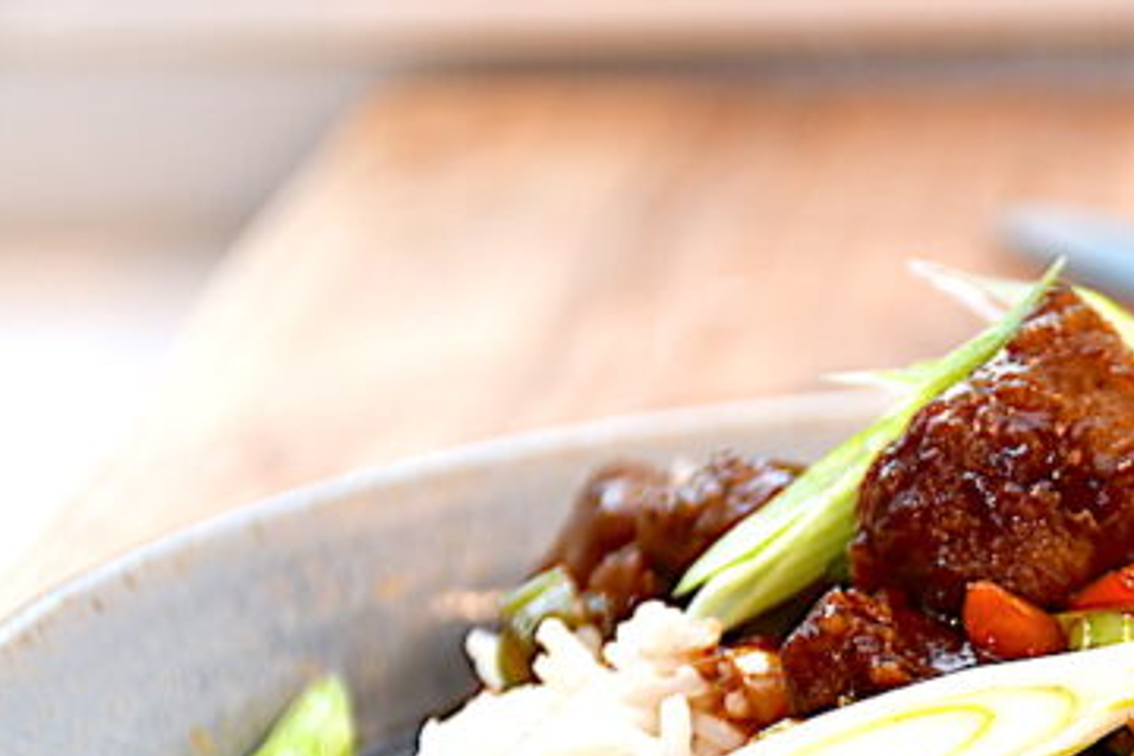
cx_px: 1121
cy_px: 668
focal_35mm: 198
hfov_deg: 10.3
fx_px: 6237
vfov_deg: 6.9
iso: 400
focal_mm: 66
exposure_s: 1/60
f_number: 5
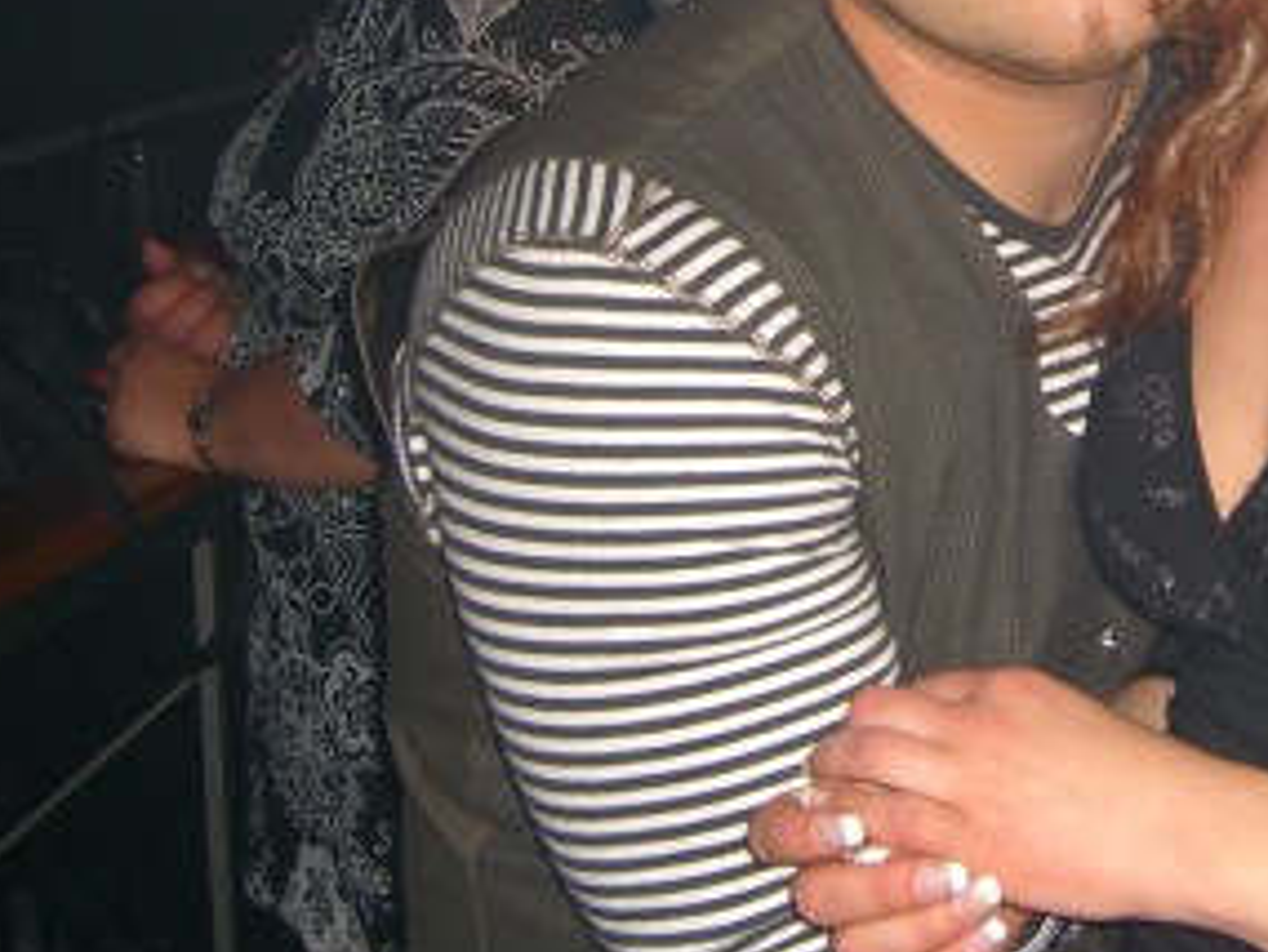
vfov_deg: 18.1
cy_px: 89
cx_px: 1157
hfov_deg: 23.7
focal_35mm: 80
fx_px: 2932
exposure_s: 1/60
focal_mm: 7.9
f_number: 2.8
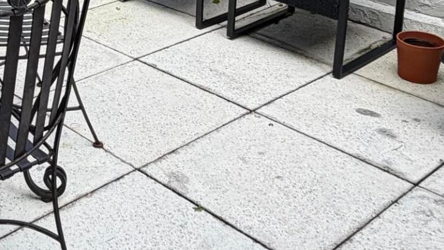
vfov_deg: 18.2
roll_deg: +0.7
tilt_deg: -12.0
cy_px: -69
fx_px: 730
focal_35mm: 62
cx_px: 58
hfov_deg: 32.4
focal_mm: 2.22
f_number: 2.2
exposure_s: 1/502
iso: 64
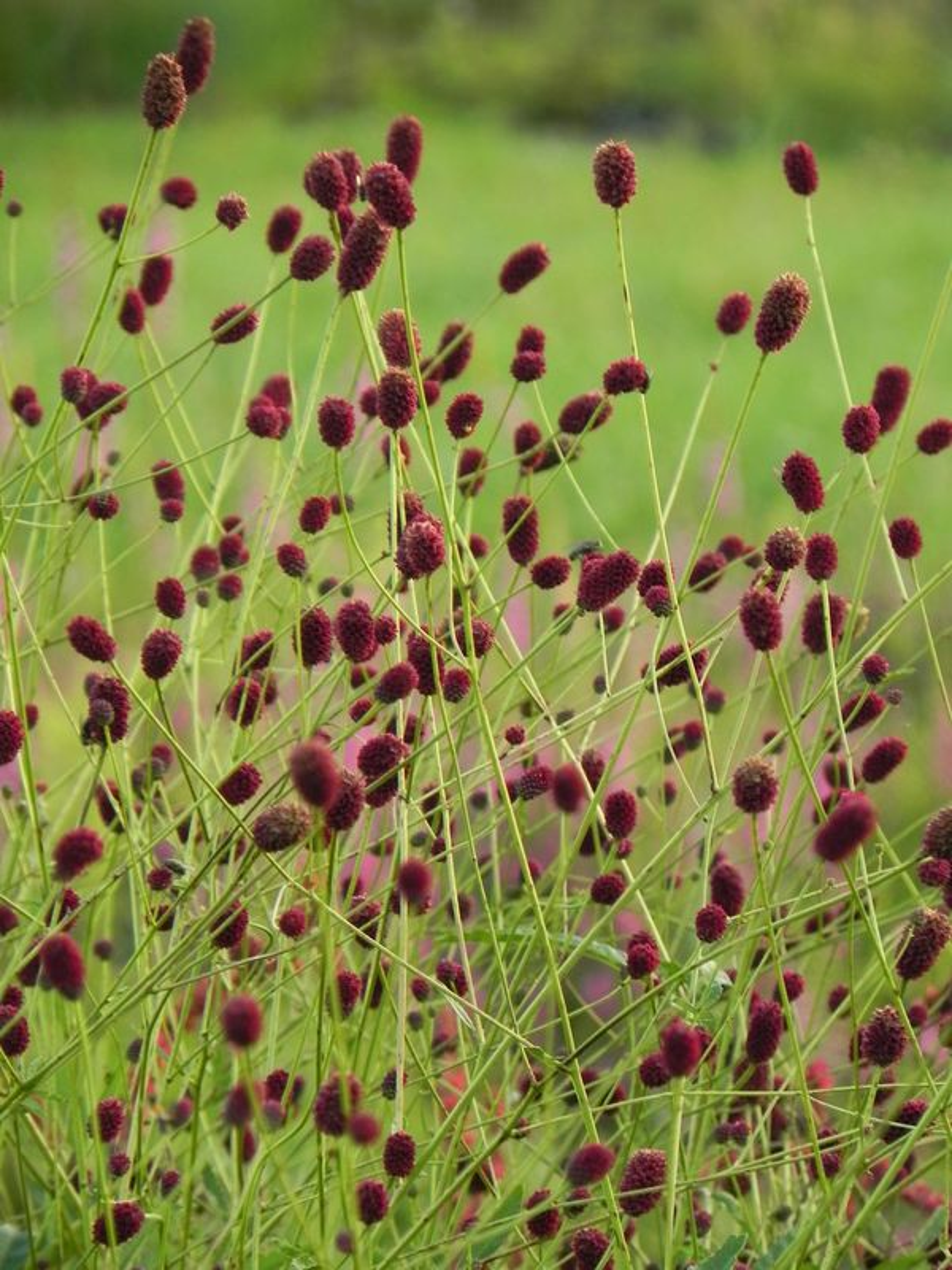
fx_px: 13824
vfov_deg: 5.3
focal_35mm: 377
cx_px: 476
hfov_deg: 3.9
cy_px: 635
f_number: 5
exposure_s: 1/50
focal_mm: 67.2
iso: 160
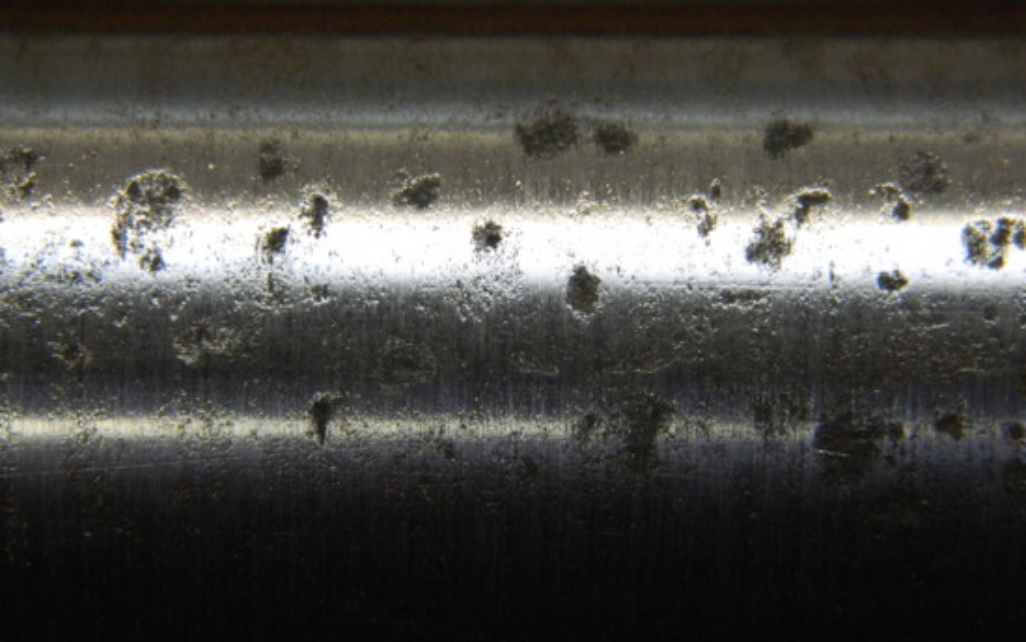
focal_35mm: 119
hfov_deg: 17.5
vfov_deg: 11.0
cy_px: 370
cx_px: 496
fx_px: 3328
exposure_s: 1/80
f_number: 4.5
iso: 360
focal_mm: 18.6
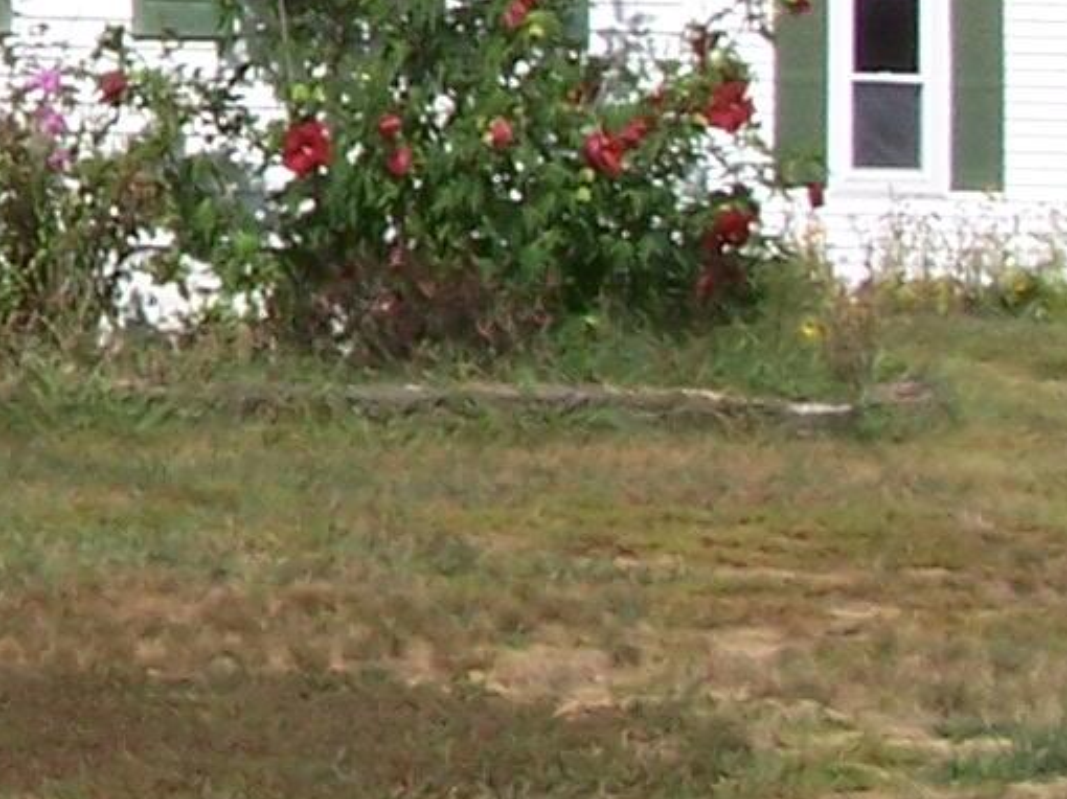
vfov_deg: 7.6
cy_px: -274
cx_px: -542
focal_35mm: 192
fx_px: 5915
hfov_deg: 10.0
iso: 80
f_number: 5.6
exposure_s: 1/500
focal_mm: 6.3
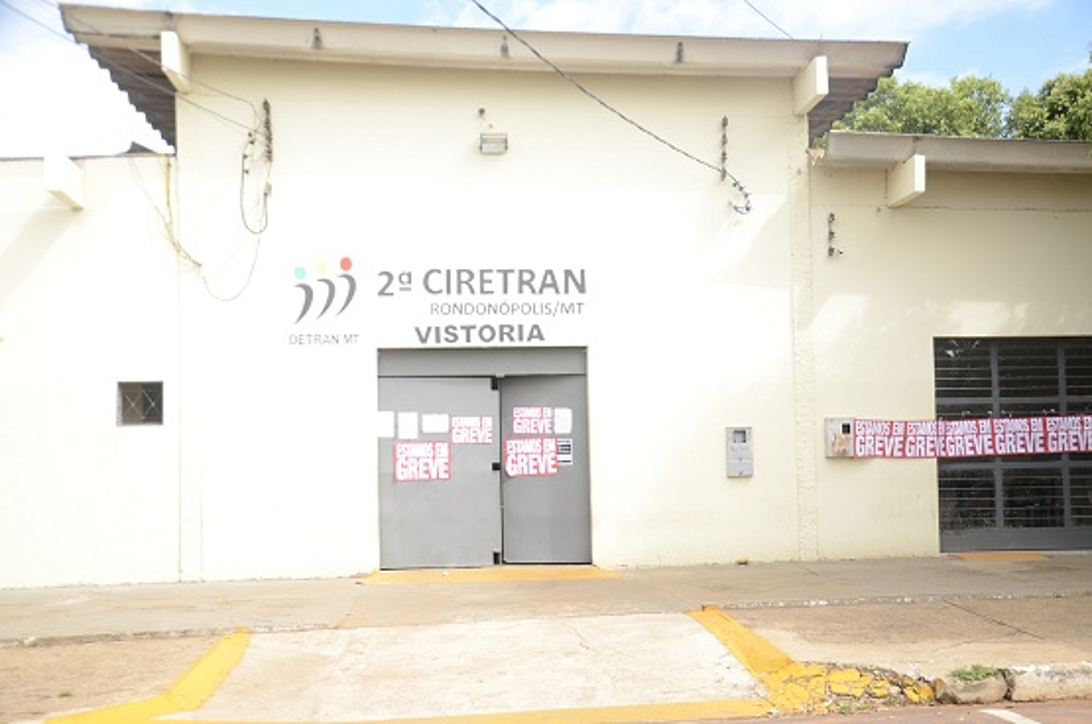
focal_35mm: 42
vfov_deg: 31.8
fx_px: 1272
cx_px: 546
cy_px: 362
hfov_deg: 46.5
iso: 160
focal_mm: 28
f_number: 4
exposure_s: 1/320
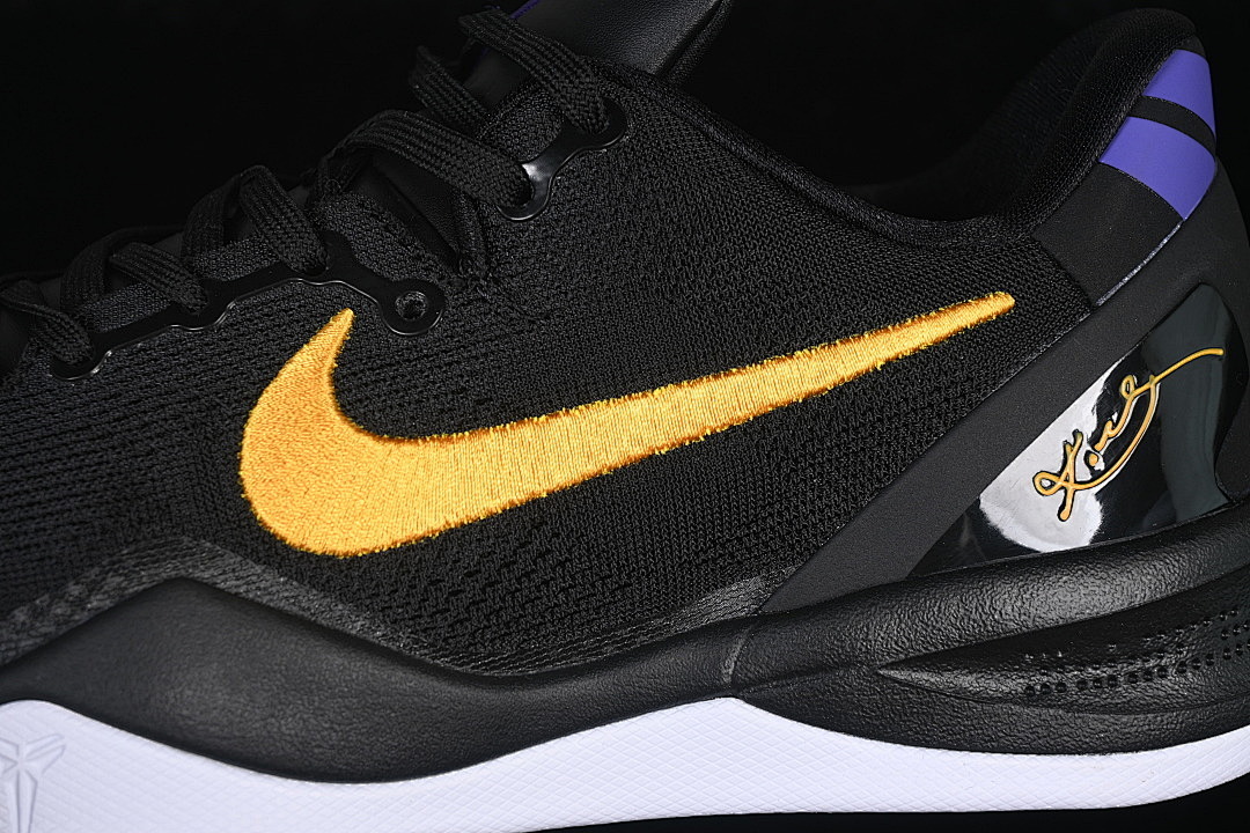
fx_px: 2604
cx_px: 625
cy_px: 416
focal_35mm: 75
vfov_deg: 18.2
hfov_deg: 27.0
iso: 160
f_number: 6.3
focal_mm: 50
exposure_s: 1/60
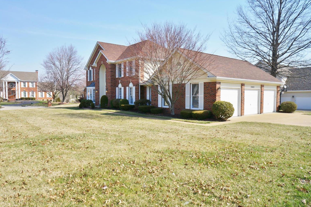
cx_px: 154
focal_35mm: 25
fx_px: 216
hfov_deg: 71.6
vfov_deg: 51.2
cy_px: 107
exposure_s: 1/60
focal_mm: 16
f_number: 14
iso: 100
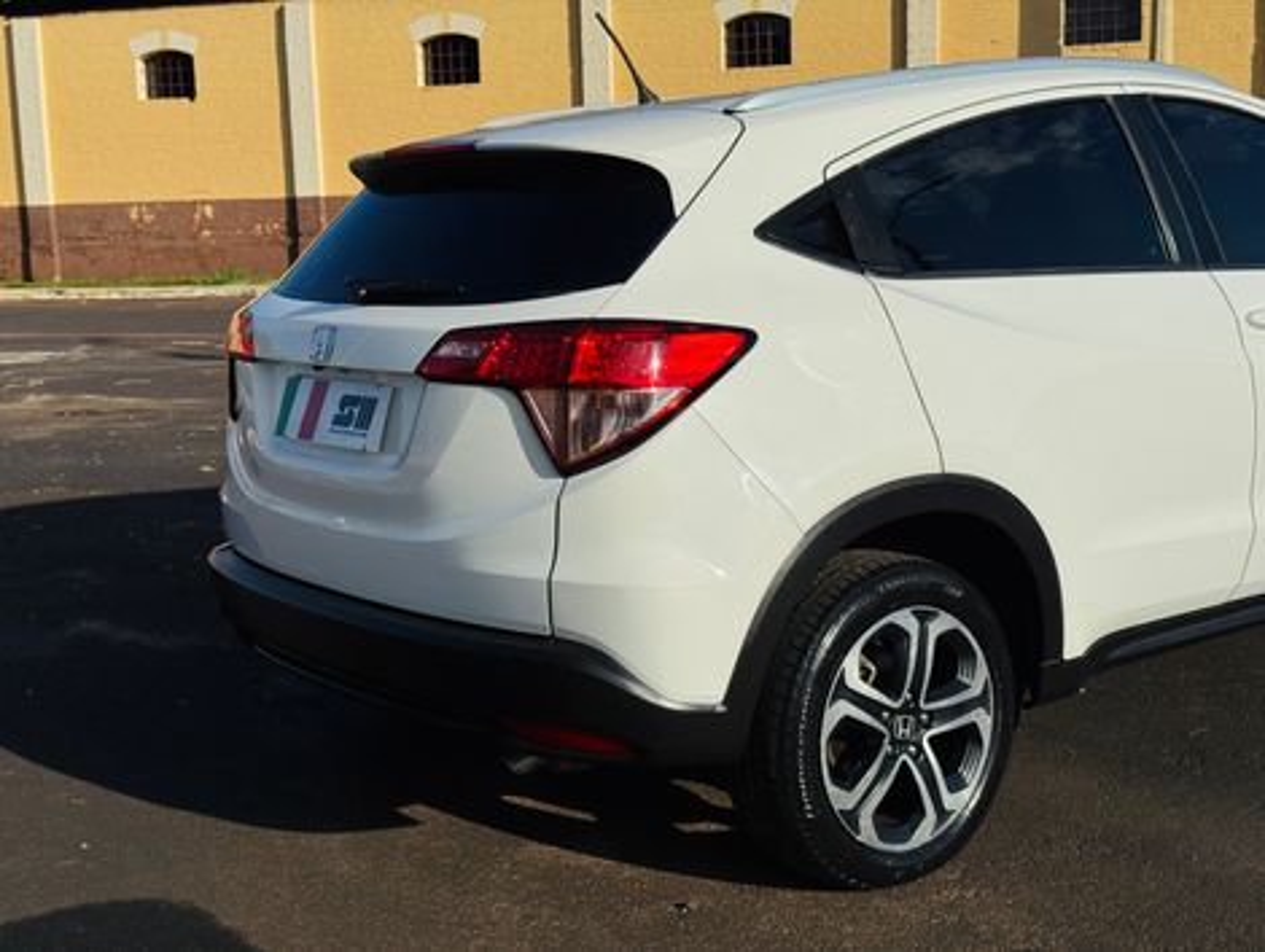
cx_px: 632
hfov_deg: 39.6
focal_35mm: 48
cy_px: 476
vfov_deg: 30.3
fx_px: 1757
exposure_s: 1/20000
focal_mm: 6.76
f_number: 1.78
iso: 50
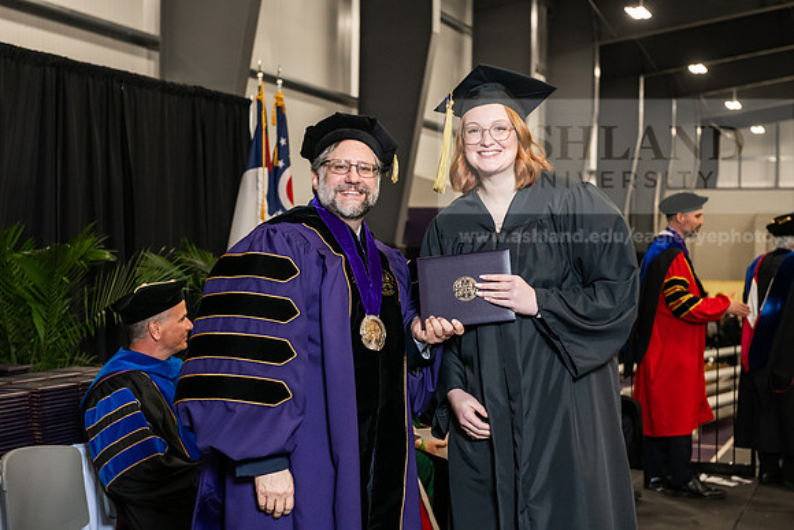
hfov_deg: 30.5
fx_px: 1456
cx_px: 397
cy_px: 265
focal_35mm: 66
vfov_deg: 20.6
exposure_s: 1/200
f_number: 5
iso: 2500
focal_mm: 66
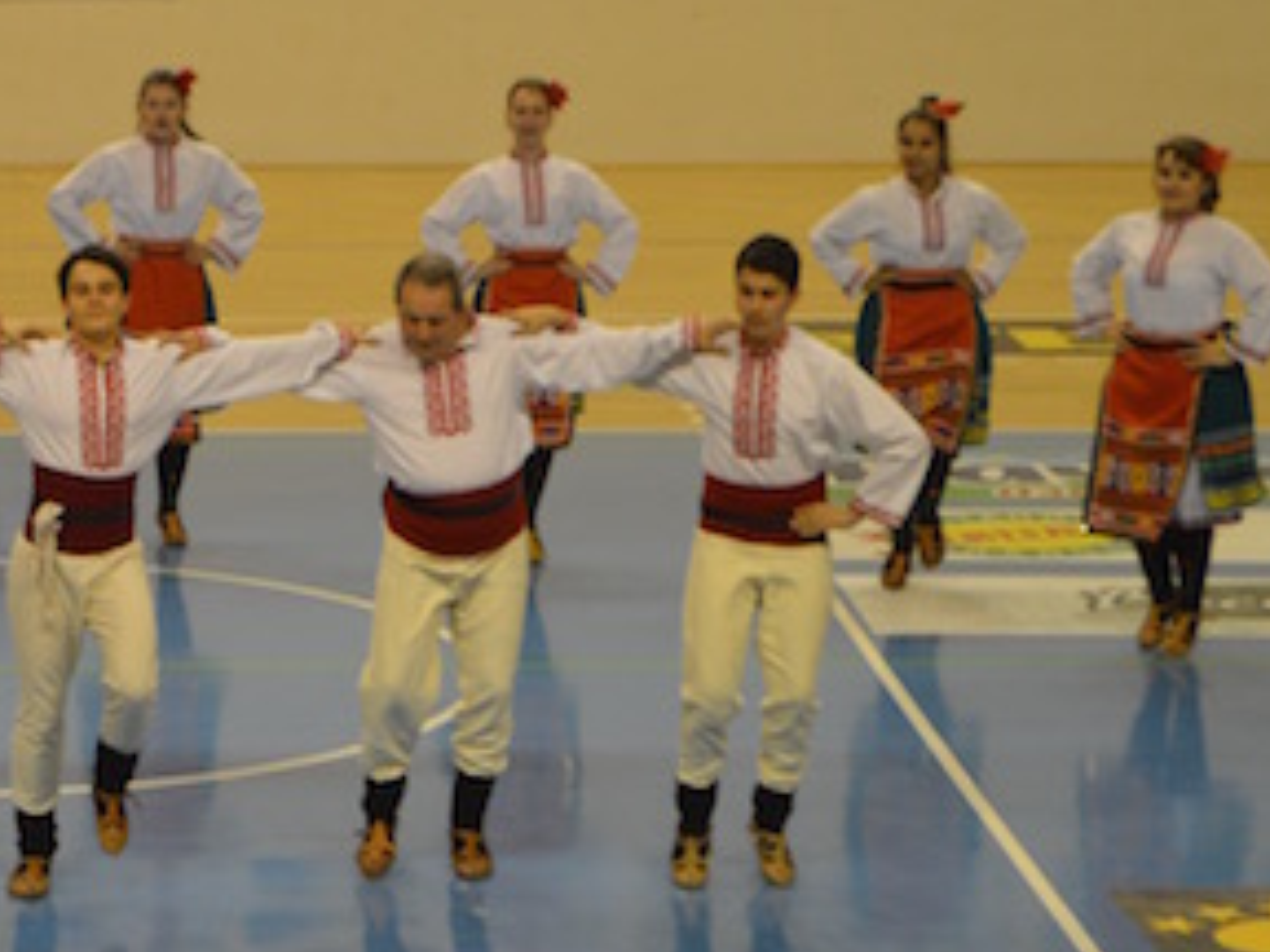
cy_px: 368
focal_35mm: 168
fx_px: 6164
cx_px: -93
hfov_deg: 11.6
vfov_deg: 8.8
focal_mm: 48
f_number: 5.3
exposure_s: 1/80
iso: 400
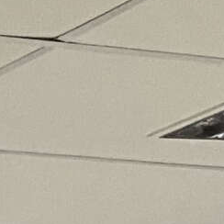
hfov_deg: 7.0
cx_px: -199
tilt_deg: -2.0
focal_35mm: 241
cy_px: 655
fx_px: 1764
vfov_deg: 6.6
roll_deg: +1.9
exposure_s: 1/40
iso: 500
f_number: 1.8
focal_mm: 4.25
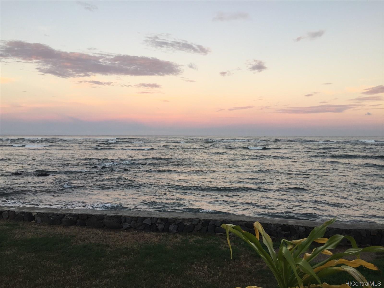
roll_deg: -1.9
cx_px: 192
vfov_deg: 48.2
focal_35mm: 29
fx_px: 322
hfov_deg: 61.7
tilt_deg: -1.3
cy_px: 144
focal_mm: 4.15
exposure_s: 1/60
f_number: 2.2
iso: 32
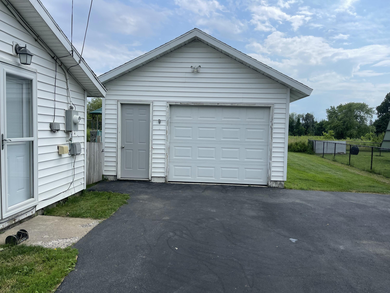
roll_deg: -1.6
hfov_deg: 69.4
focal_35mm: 25
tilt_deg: -4.6
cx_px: 195
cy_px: 146
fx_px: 282
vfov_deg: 54.9
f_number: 1.6
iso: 32
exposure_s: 1/4049
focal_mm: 5.1
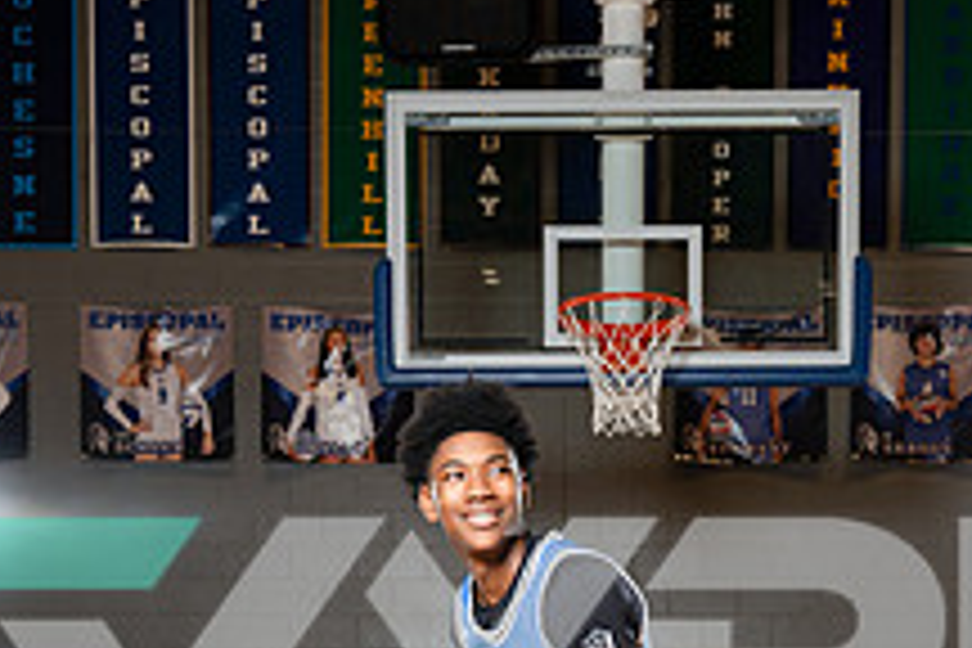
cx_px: 603
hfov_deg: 26.9
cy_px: 976
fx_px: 2025
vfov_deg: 16.5
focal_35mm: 75
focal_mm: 36
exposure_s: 1/250
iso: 400
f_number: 5.6
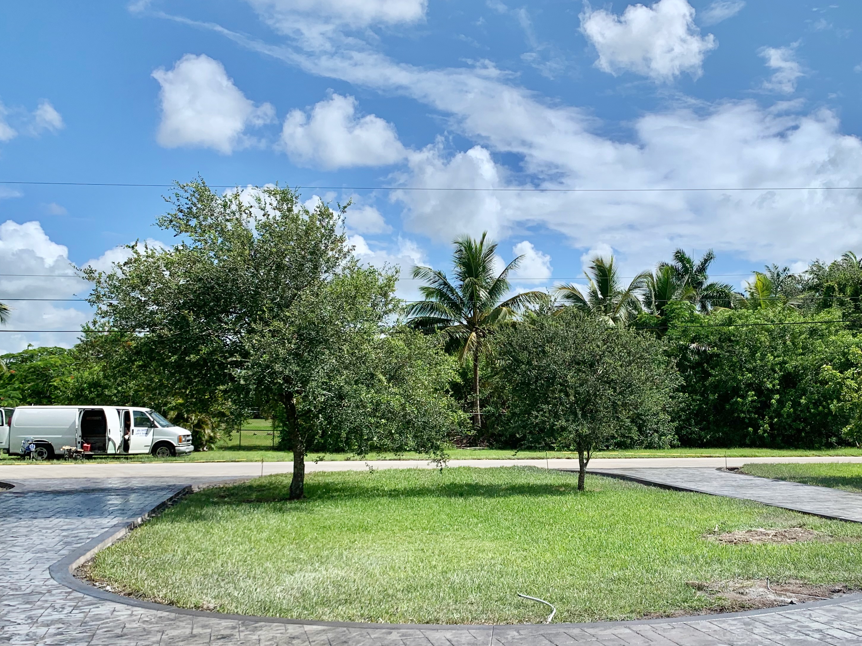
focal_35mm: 36
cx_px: 569
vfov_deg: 39.4
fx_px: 896
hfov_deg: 50.5
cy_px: 408
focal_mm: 4.25
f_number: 1.8
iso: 25
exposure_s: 1/4274
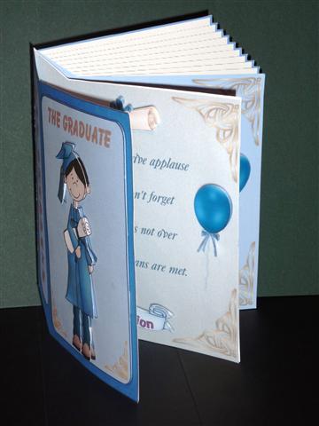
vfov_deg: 20.4
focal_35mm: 96
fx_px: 1180
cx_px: 160
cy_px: 213
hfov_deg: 15.4
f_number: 4.3
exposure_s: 1/40
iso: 100
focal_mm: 15.8
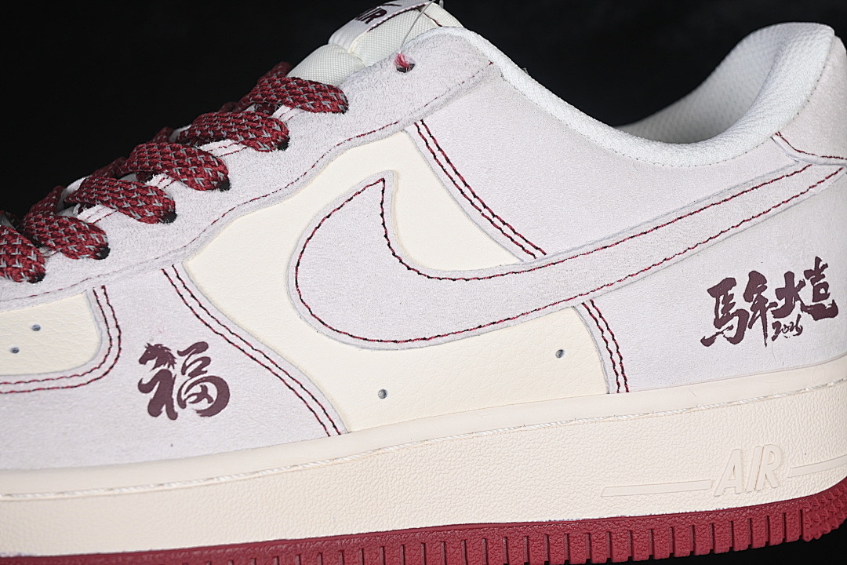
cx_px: 424
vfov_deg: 18.2
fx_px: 1764
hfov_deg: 27.0
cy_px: 282
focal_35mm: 75
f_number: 7.1
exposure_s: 1/80
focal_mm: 50
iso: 160
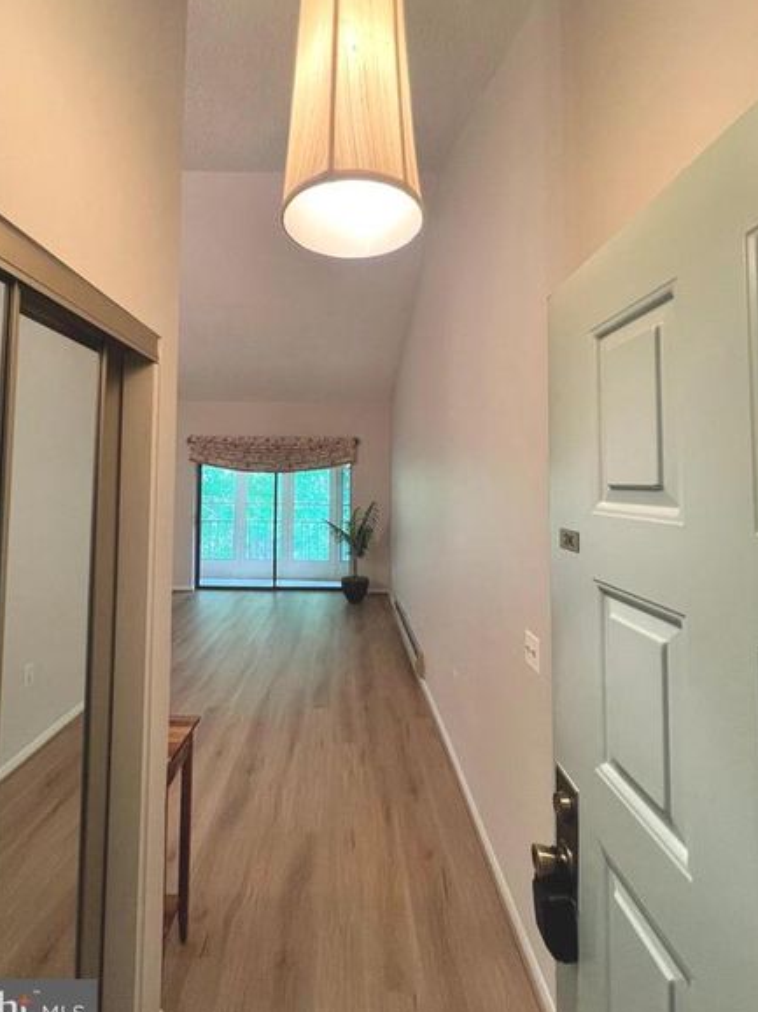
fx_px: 438
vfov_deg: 97.9
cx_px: 345
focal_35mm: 15
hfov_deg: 81.5
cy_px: 458
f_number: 1.8
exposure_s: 1/60
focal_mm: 1.57
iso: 250
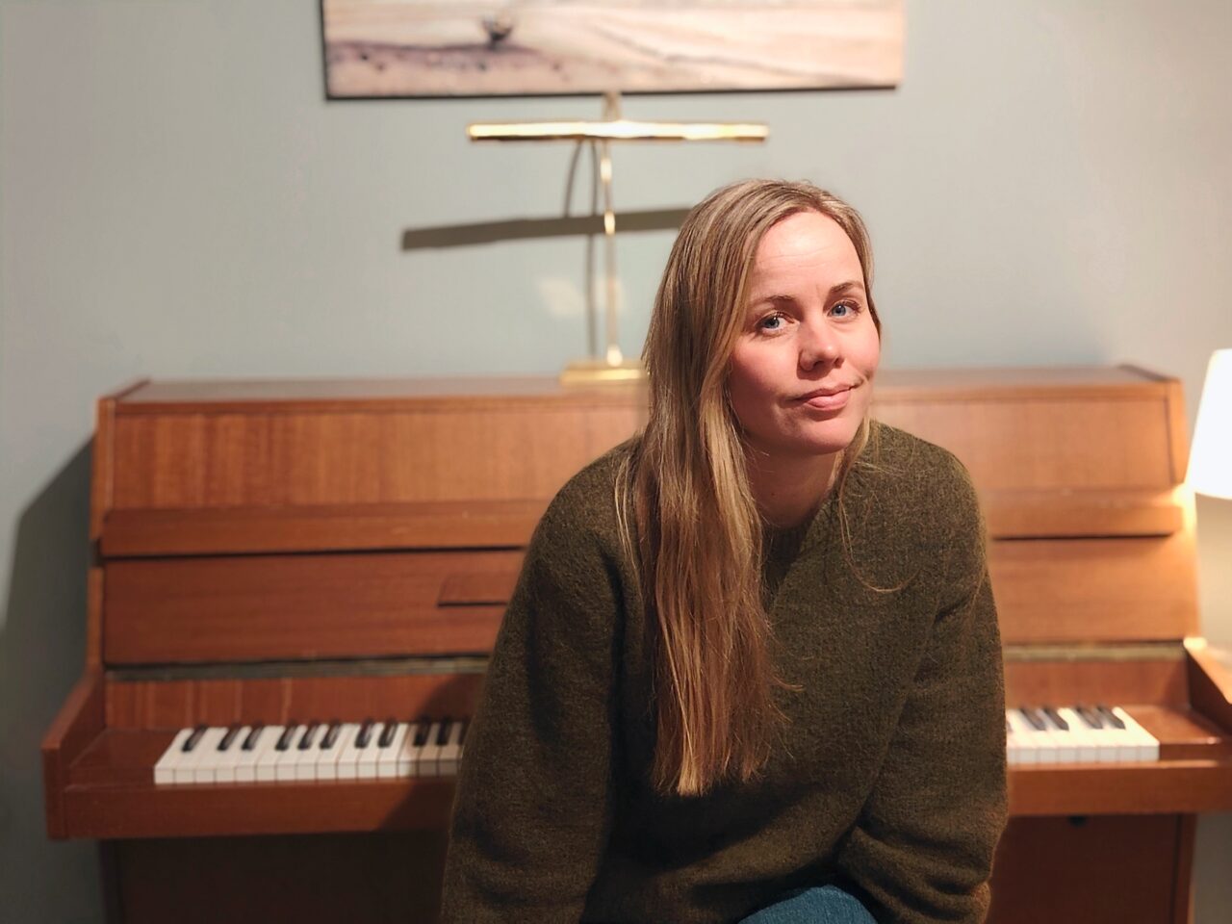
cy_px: 462
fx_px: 1708
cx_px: 616
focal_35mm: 48
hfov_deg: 39.7
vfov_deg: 30.3
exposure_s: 1/25
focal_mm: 5.25
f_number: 5.6
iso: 720
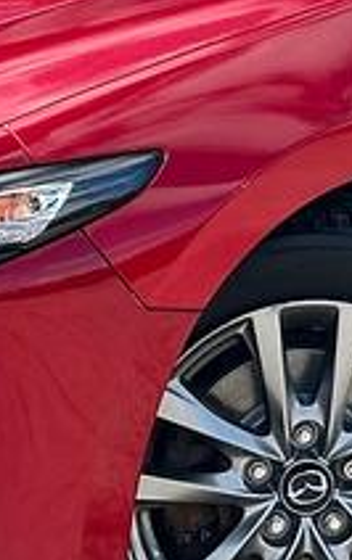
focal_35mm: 307
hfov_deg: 4.3
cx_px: 453
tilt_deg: -3.6
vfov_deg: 6.7
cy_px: -320
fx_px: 4699
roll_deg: +0.7
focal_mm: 6.86
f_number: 1.78
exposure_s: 1/1667
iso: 64
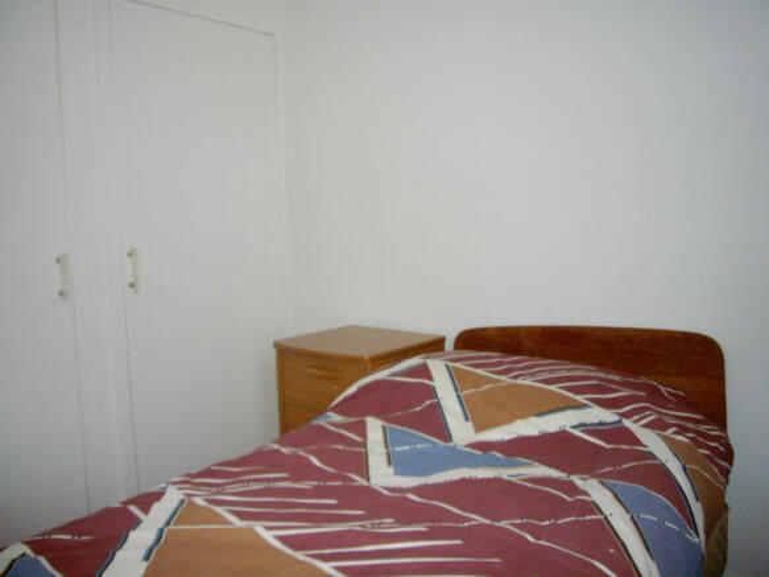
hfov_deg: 63.5
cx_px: 384
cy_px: 288
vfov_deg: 49.7
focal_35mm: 28
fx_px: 622
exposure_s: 1/30
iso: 100
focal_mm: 4.6
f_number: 2.8
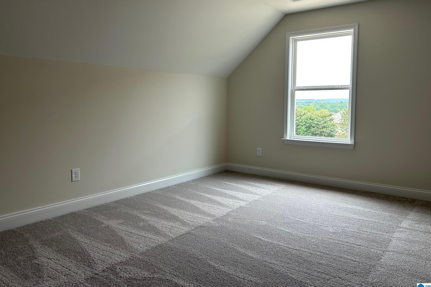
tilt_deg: -3.6
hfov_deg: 65.5
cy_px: 126
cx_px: 220
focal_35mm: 28
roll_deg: -0.2
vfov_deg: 46.3
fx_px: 335
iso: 40
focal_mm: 5.7
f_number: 1.5
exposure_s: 1/176
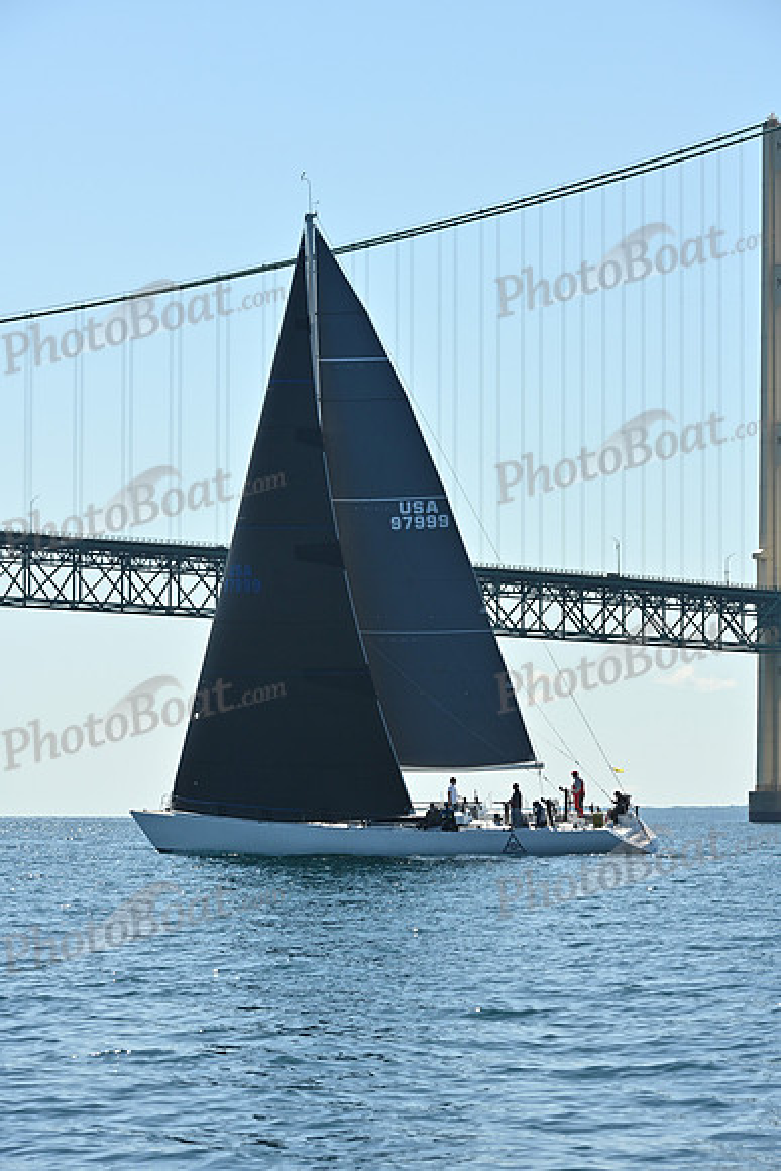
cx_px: 390
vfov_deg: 17.1
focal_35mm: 120
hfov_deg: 11.4
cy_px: 586
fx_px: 3902
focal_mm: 120
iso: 320
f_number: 9
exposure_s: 1/1000
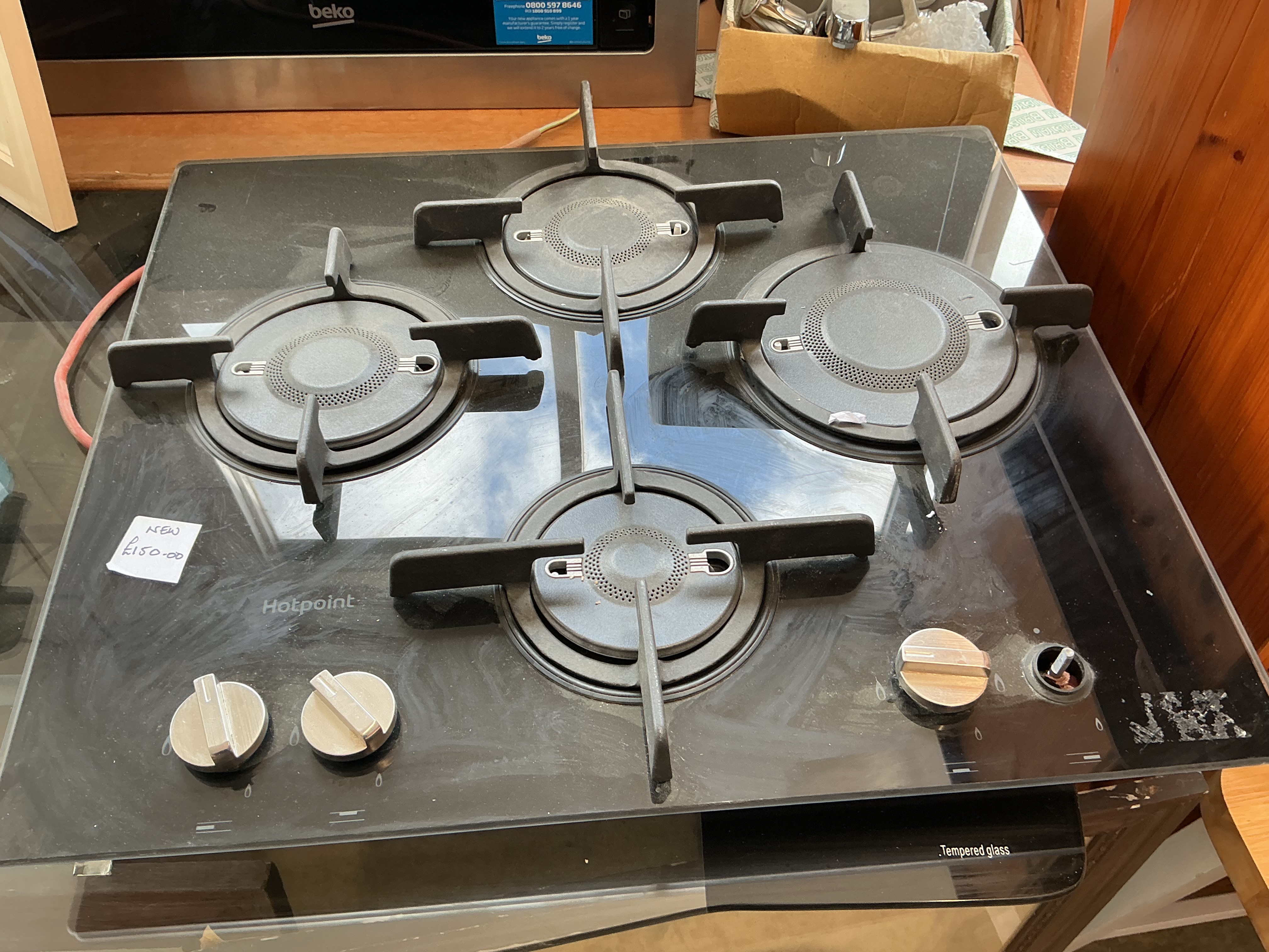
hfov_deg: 61.7
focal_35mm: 29
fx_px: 1063
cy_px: 476
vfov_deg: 48.2
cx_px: 634
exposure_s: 1/50
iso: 32
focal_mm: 3
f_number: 1.8
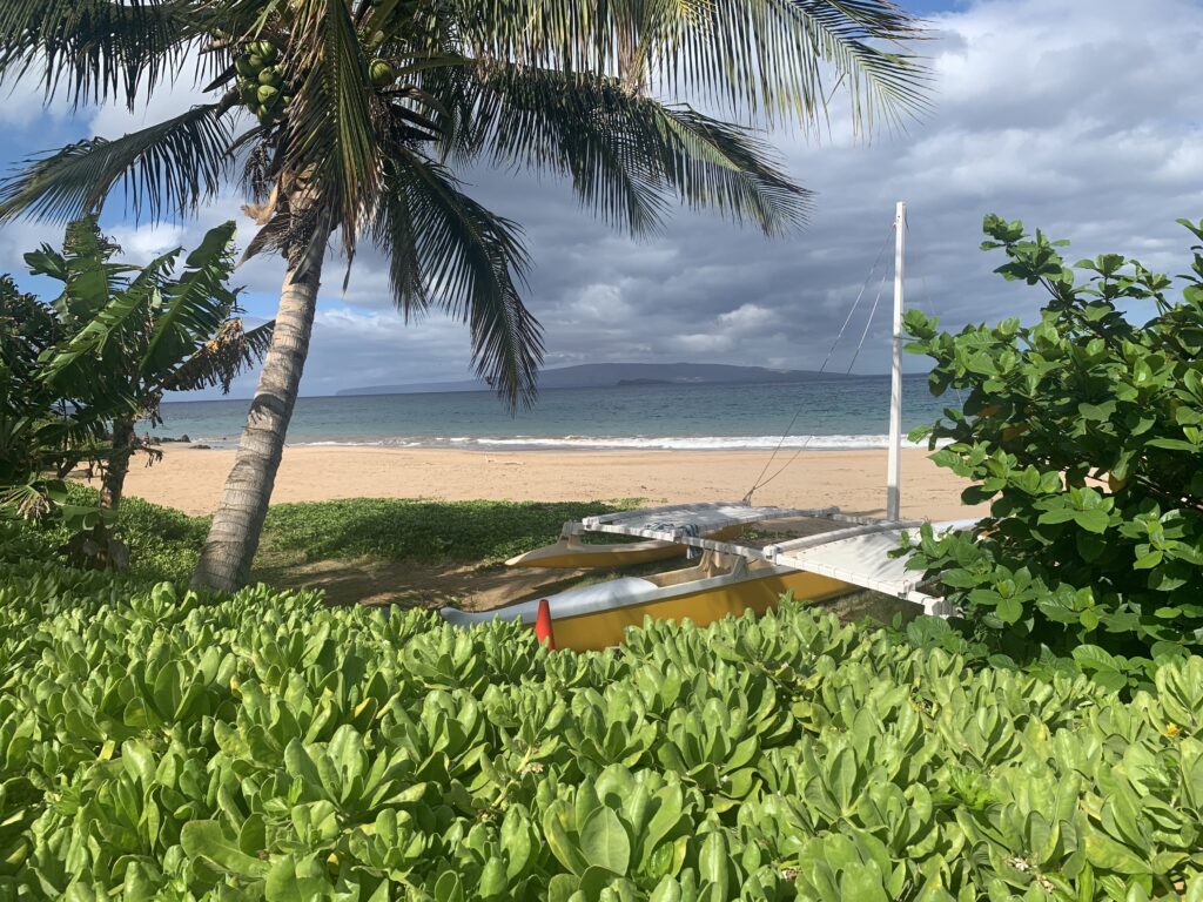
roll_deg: +1.7
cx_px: 602
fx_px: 904
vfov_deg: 53.1
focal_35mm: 26
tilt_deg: -4.4
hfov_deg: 67.3
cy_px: 451
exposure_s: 1/3289
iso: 25
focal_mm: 4.25
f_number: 1.8
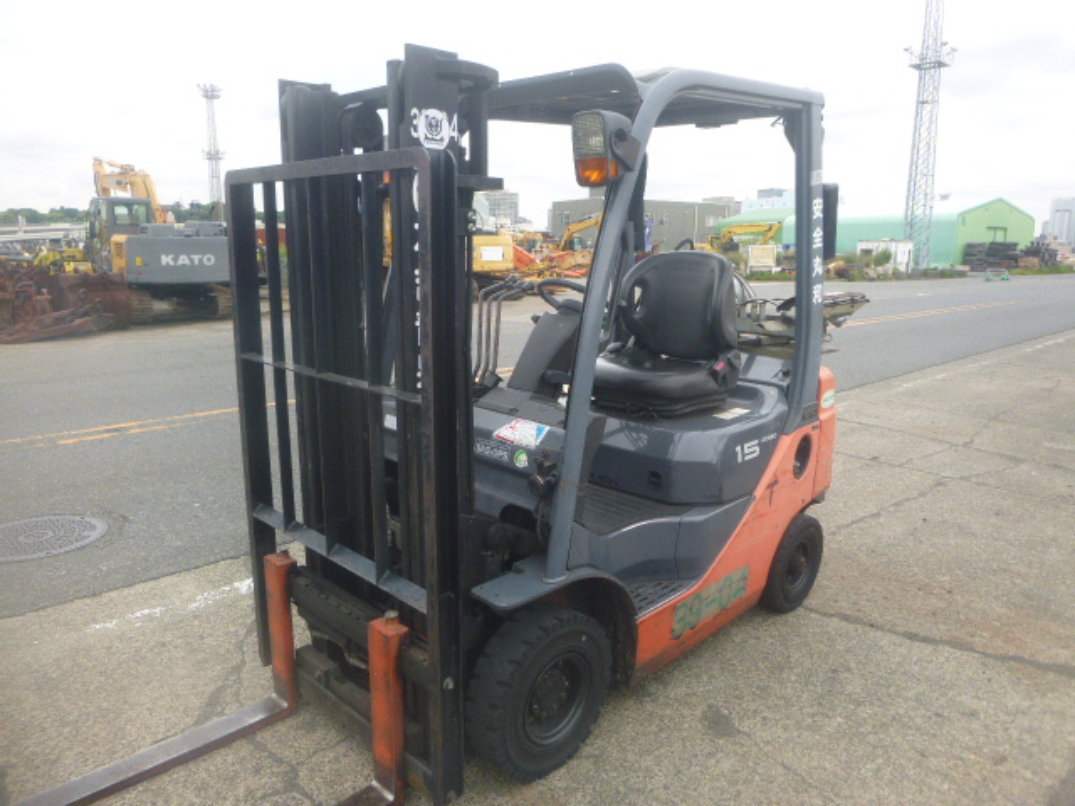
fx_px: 776
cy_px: 403
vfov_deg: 54.9
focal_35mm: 25
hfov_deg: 69.4
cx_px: 538
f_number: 3.9
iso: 100
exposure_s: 1/60
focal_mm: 4.5
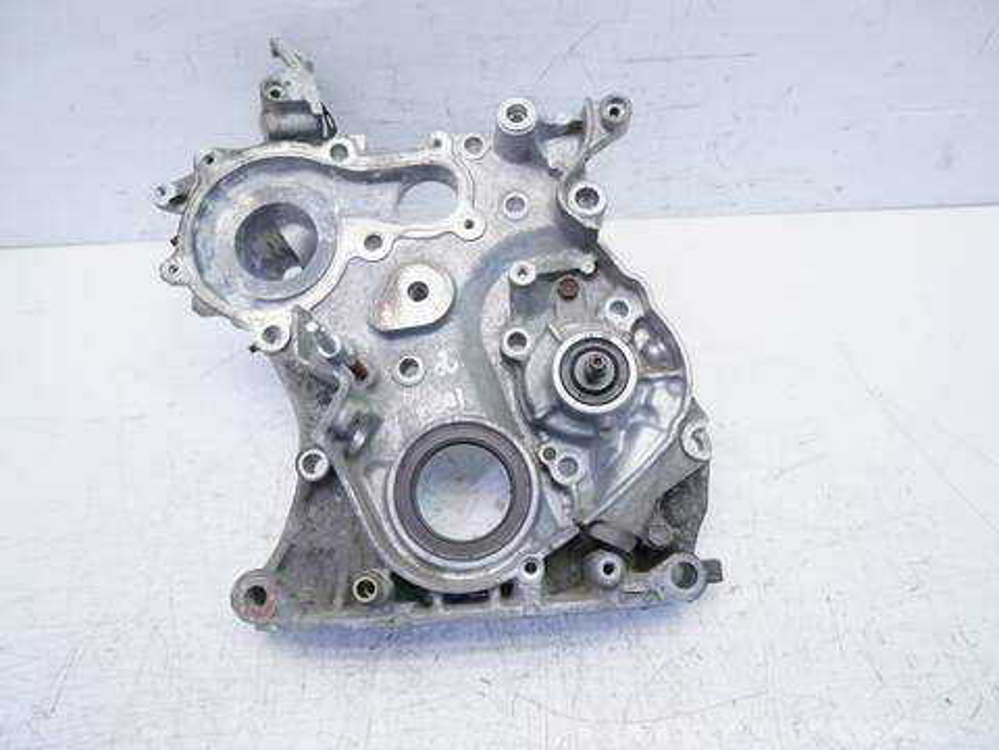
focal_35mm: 26
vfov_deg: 53.1
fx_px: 750
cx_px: 500
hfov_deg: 67.3
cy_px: 375
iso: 200
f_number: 3.6
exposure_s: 1/80
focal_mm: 13
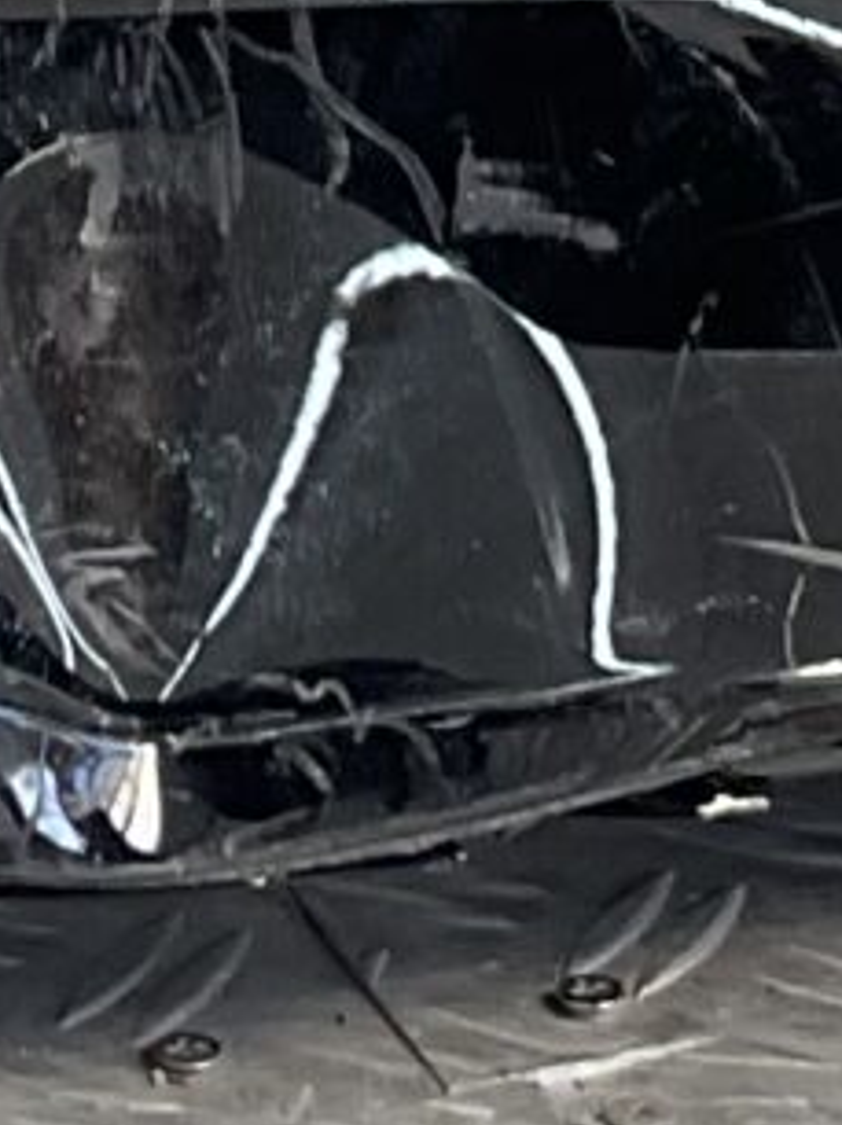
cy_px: -1199
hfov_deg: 6.1
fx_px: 7892
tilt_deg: -11.5
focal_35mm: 243
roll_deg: -0.5
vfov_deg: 7.8
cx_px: 379
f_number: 1.8
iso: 20
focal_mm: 3
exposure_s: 1/120
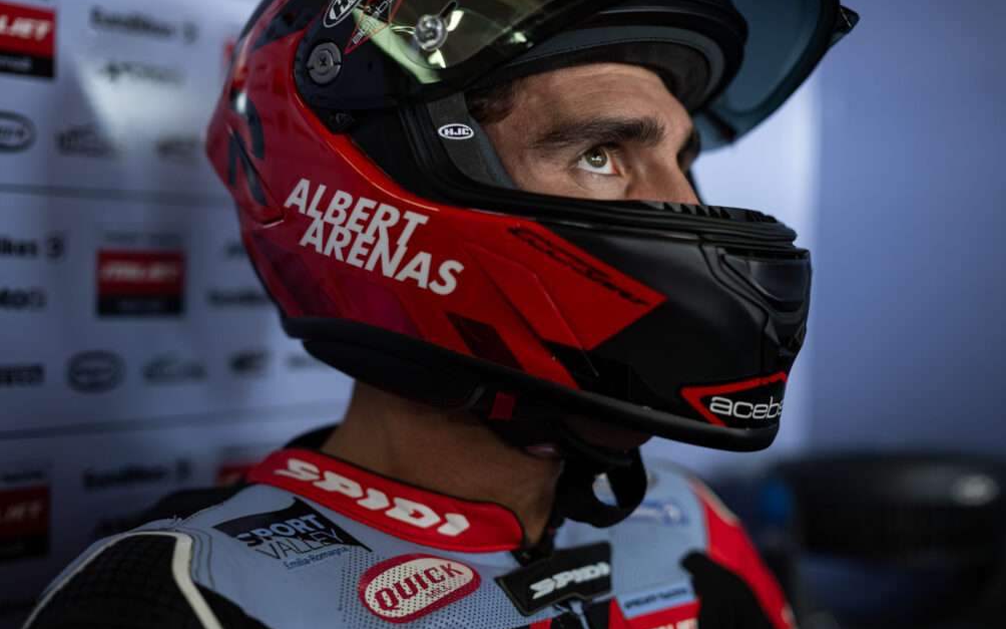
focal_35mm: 52
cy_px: 291
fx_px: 1425
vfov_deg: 24.9
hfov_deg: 38.9
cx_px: 496
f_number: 2
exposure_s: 1/400
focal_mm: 50
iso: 800
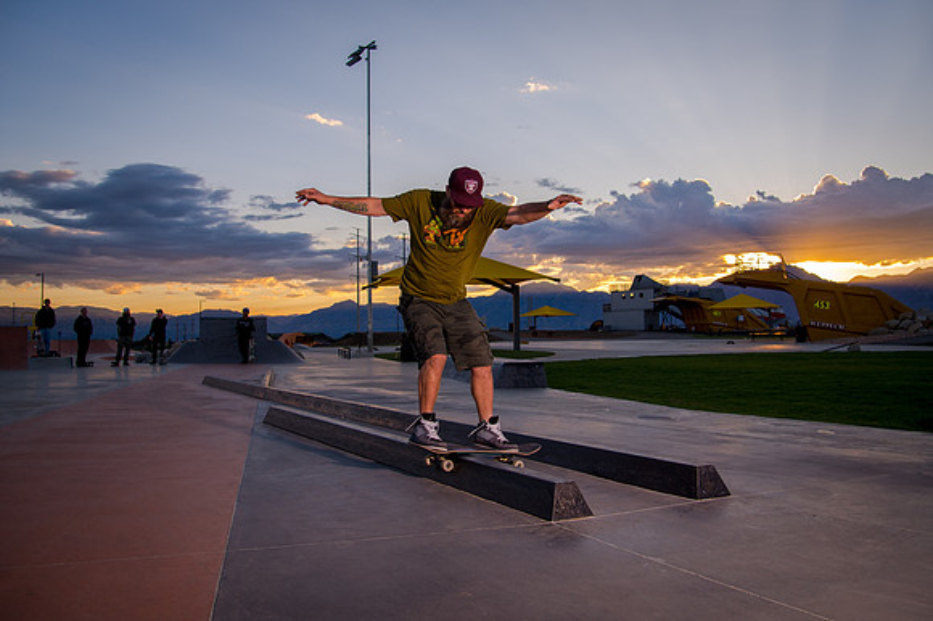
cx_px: 487
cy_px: 283
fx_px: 853
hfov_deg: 57.4
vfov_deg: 40.0
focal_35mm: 33
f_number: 4
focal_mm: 27
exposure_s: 1/800
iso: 250
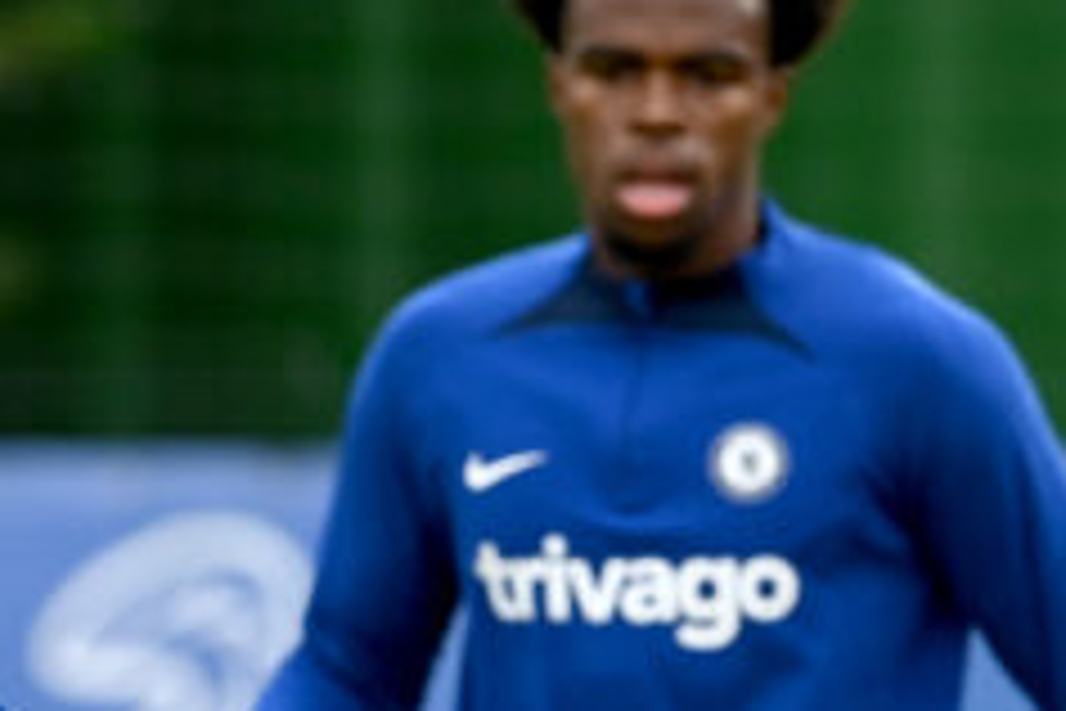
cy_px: 1375
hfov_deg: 1.2
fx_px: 51253
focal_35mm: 1731
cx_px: -904
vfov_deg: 0.8
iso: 800
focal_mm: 400
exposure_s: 1/1600
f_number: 5.6
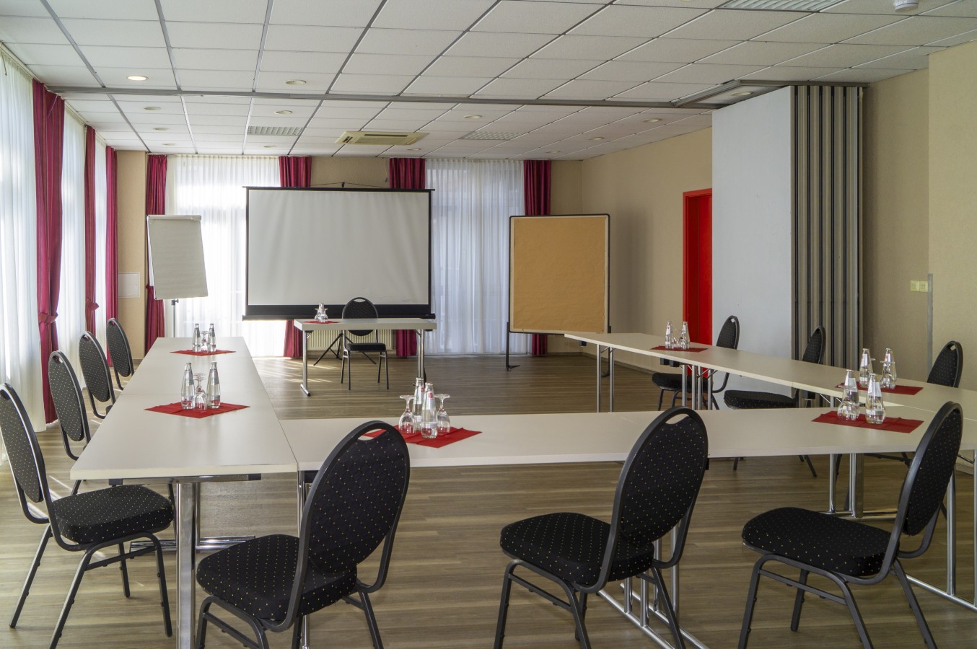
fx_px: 732
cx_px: 488
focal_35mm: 27
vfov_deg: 47.8
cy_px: 324
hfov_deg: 67.4
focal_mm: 18
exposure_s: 1/13
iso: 100
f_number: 11
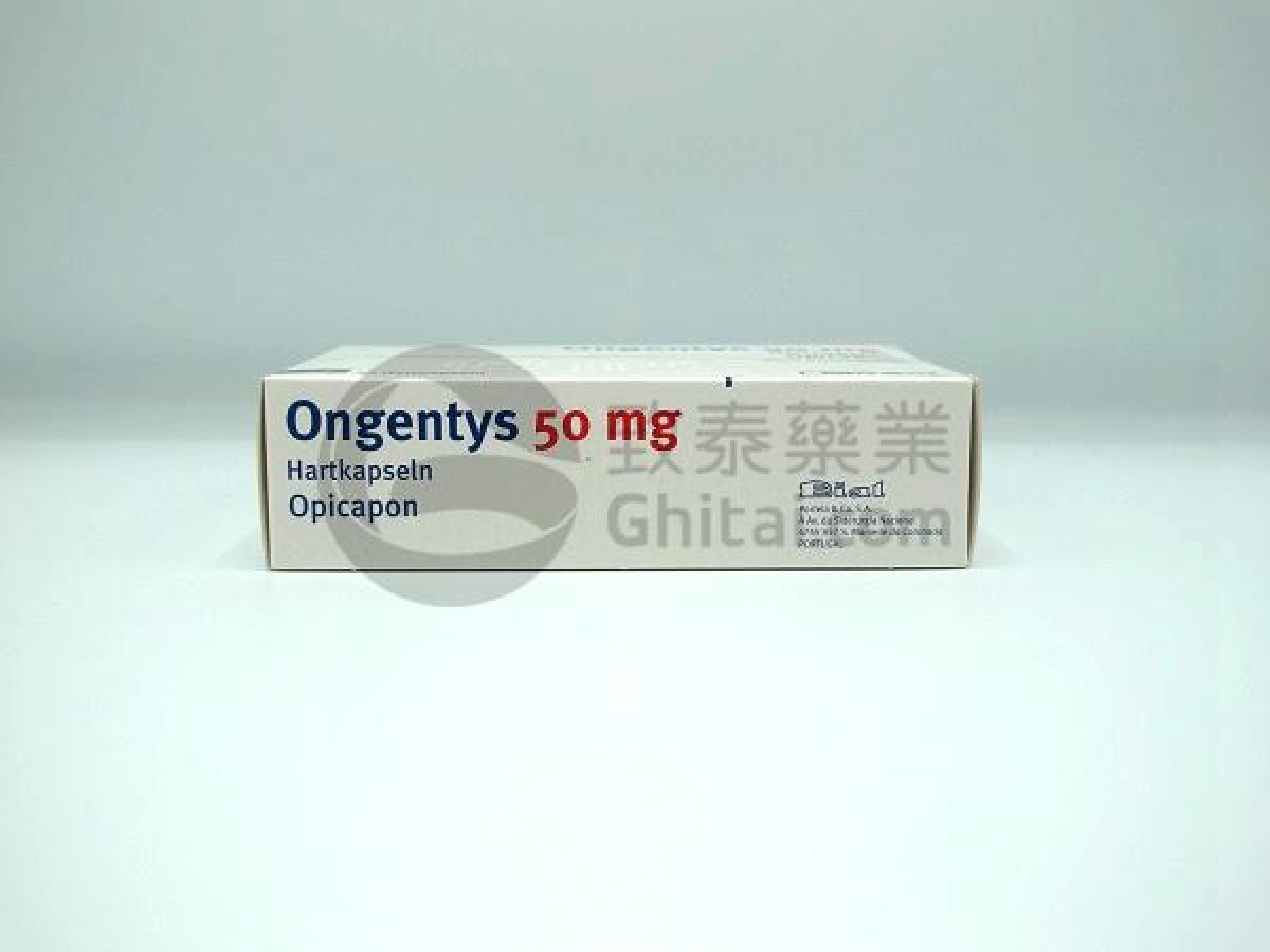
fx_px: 1357
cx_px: 635
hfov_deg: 50.1
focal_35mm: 37
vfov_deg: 38.7
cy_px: 476
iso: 80
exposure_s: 1/250
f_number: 2.8
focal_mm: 7.9
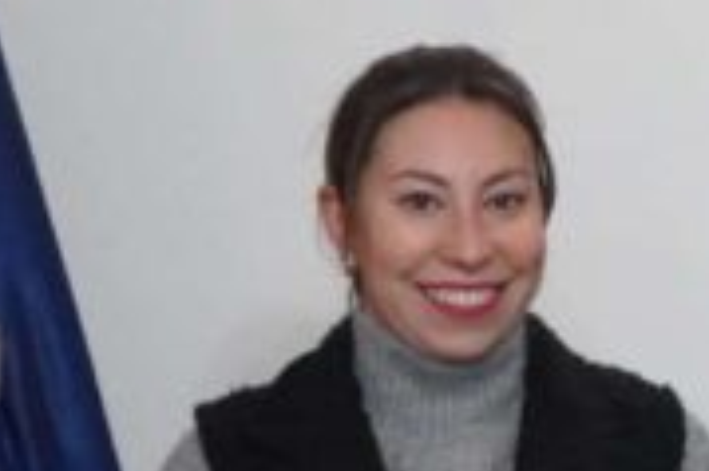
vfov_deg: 7.0
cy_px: 693
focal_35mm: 193
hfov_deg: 10.0
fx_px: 3797
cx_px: 1370
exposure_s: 1/125
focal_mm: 45
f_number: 4.5
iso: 12800
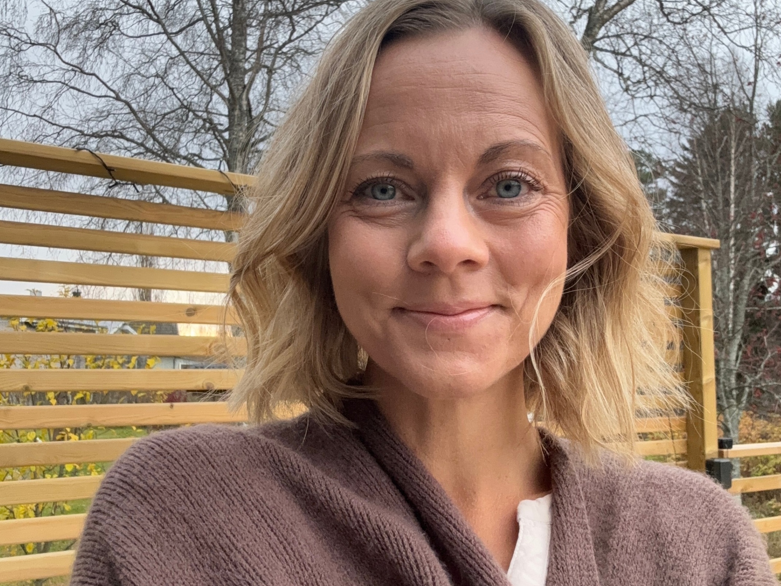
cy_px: 290
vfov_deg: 35.1
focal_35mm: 41
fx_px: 925
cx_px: 395
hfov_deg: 45.8
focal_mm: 2.69
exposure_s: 1/121
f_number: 1.9
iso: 80
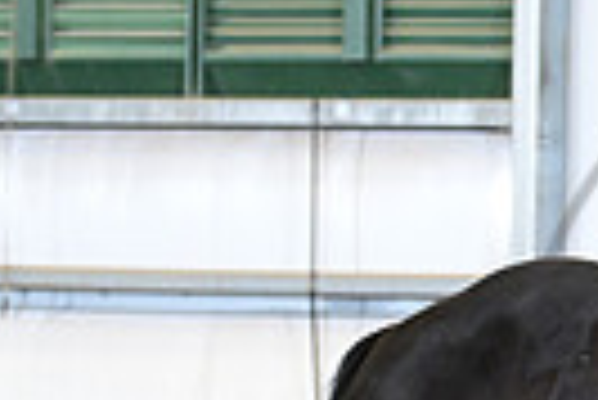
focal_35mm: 426
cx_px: 1034
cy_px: 452
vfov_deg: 3.2
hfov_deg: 4.8
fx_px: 7084
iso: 2000
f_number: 4.5
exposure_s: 1/200
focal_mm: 98
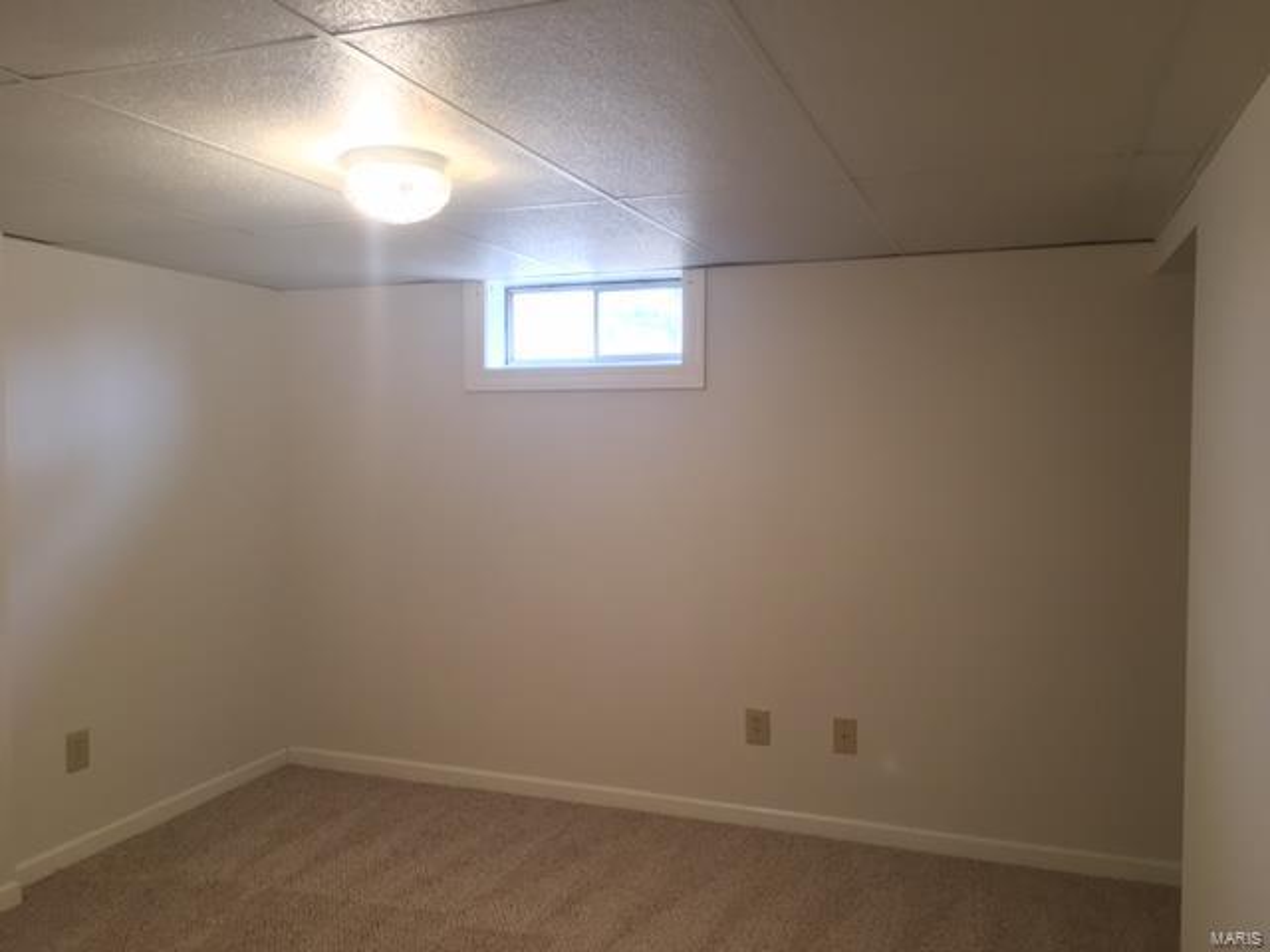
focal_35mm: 29
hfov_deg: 61.7
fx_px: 1064
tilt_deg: -2.9
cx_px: 635
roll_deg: -0.5
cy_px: 476
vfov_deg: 48.2
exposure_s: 1/30
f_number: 2.2
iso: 80
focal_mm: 4.15
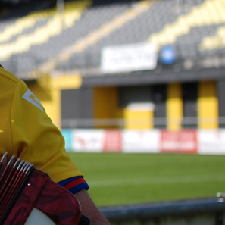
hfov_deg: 11.2
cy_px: 109
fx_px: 1106
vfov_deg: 11.6
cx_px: -111
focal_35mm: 150
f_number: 2.8
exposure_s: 1/2000
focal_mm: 35
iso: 100
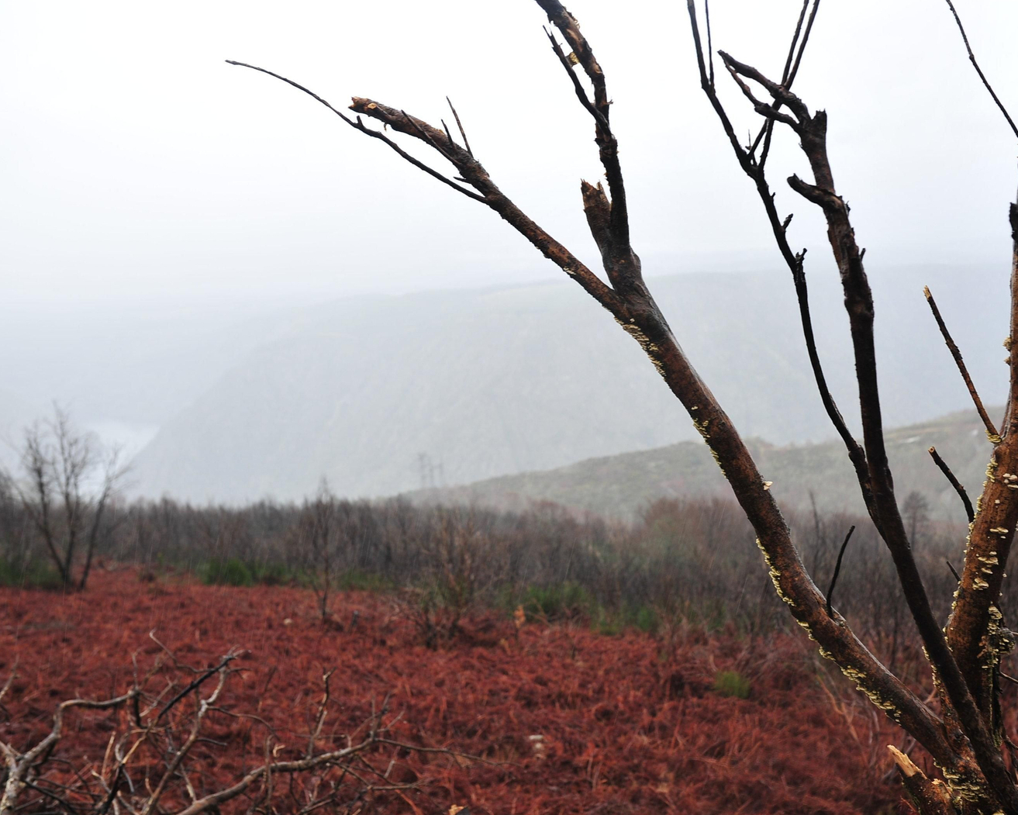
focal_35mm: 40
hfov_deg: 45.6
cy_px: 408
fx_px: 1205
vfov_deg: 37.4
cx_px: 594
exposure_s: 1/100
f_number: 5
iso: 400
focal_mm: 35
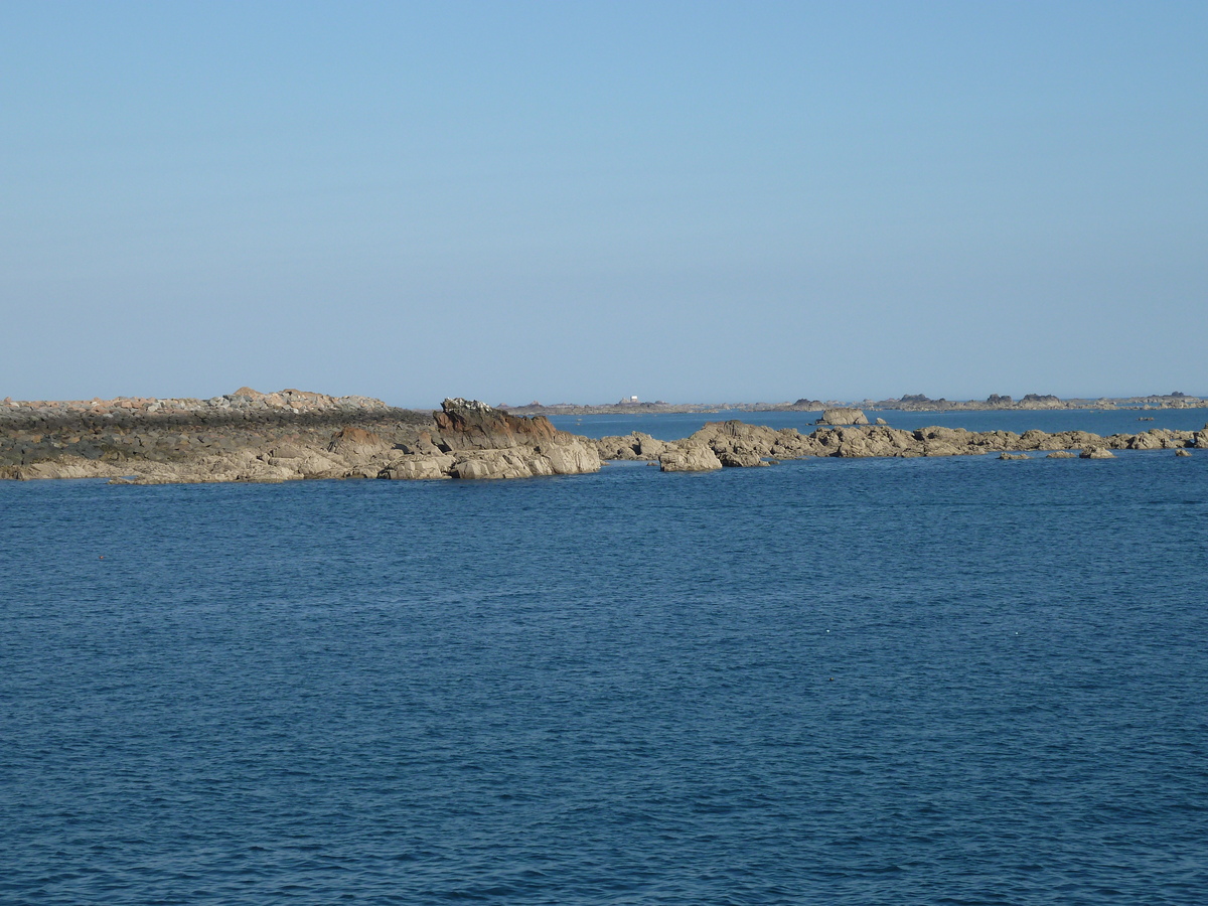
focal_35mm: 83
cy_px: 453
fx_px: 2896
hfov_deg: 23.6
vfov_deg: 17.8
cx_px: 604
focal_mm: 13.7
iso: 80
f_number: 5
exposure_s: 1/400
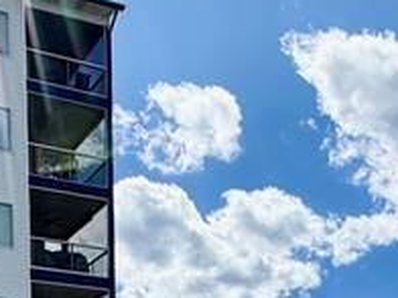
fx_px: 839
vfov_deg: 16.9
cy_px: 529
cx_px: 181
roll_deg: +1.5
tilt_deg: -2.6
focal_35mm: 73
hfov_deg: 26.7
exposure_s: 1/1572
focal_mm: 2.22
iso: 20
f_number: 2.2
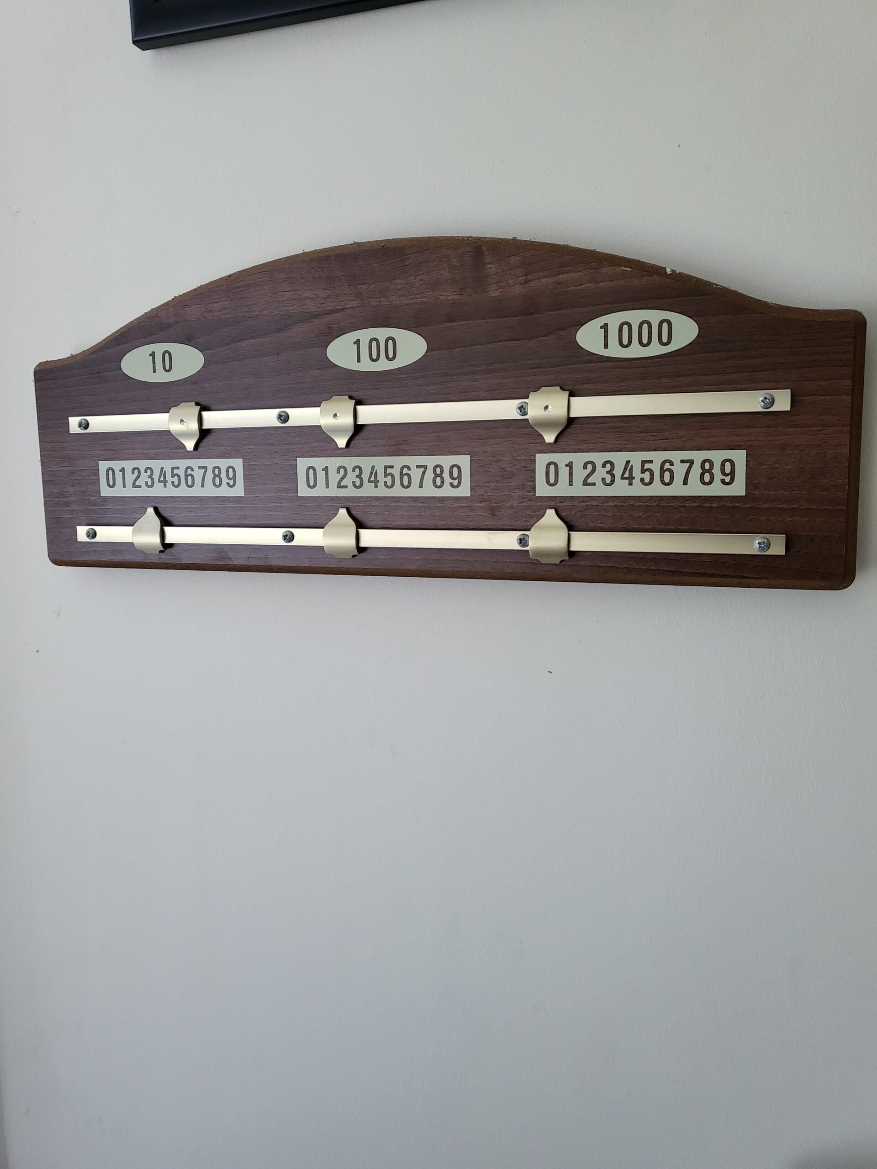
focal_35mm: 26
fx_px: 878
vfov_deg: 67.3
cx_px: 438
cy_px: 584
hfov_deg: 53.1
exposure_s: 1/50
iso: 320
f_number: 1.8
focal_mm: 4.25
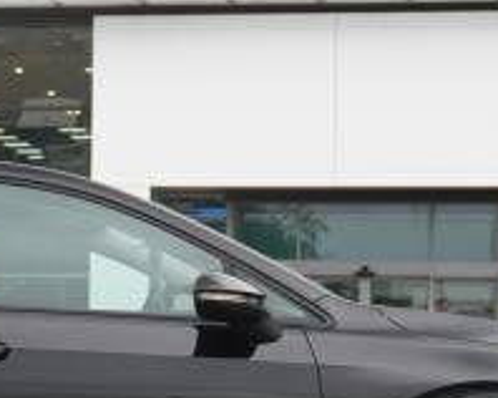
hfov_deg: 12.0
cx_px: 5
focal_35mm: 160
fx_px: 2349
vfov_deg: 9.6
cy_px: 325
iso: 100
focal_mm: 35
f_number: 5.6
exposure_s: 1/60
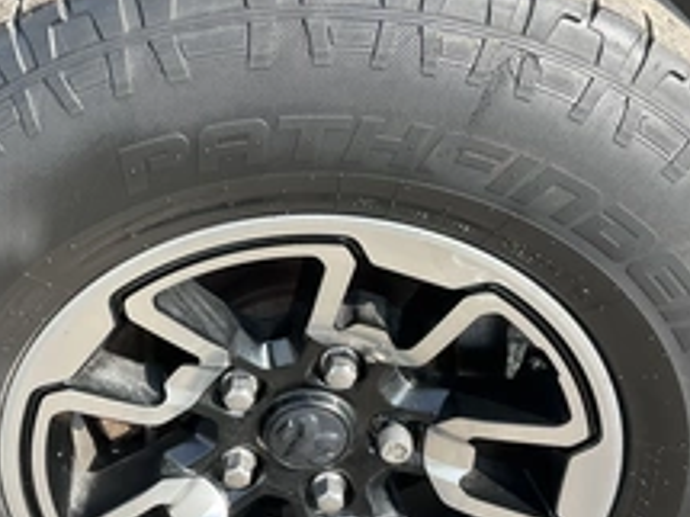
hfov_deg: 35.5
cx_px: 289
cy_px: 334
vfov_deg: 26.9
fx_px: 1076
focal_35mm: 54
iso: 25
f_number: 1.8
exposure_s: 1/318
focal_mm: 3
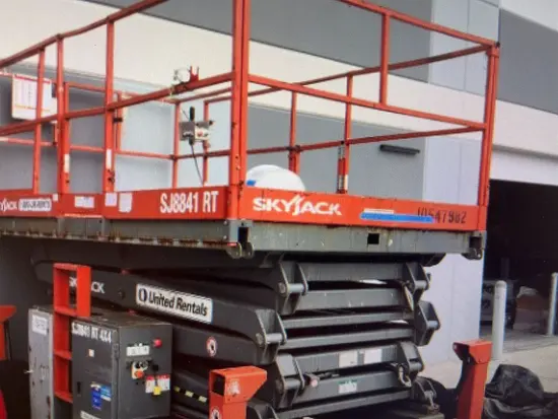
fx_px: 419
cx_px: 279
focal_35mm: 26
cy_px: 210
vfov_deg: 53.1
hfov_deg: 67.3
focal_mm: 5.1
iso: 100
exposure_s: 1/60
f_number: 1.6
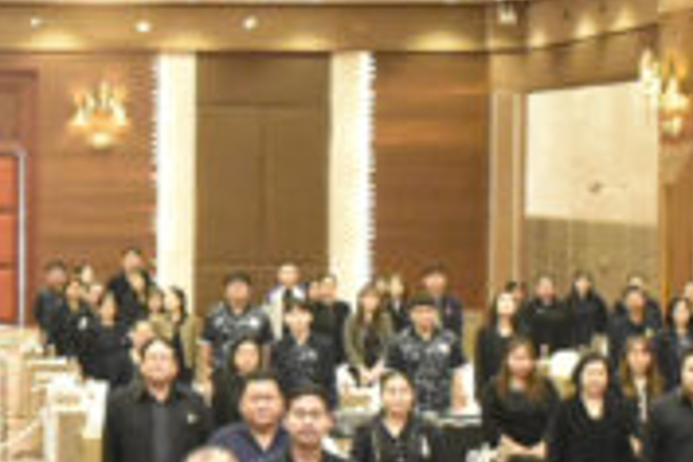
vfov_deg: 11.7
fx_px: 2252
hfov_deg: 17.0
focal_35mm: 117
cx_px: -63
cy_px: 253
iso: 10000
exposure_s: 1/100
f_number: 3.5
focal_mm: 18
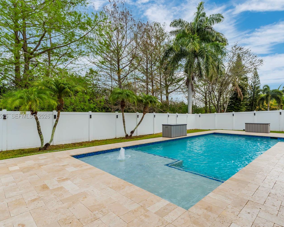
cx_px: 160
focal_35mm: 19
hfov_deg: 82.9
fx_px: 160
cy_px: 117
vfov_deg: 70.8
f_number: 7.1
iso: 100
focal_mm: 16
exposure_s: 1/125
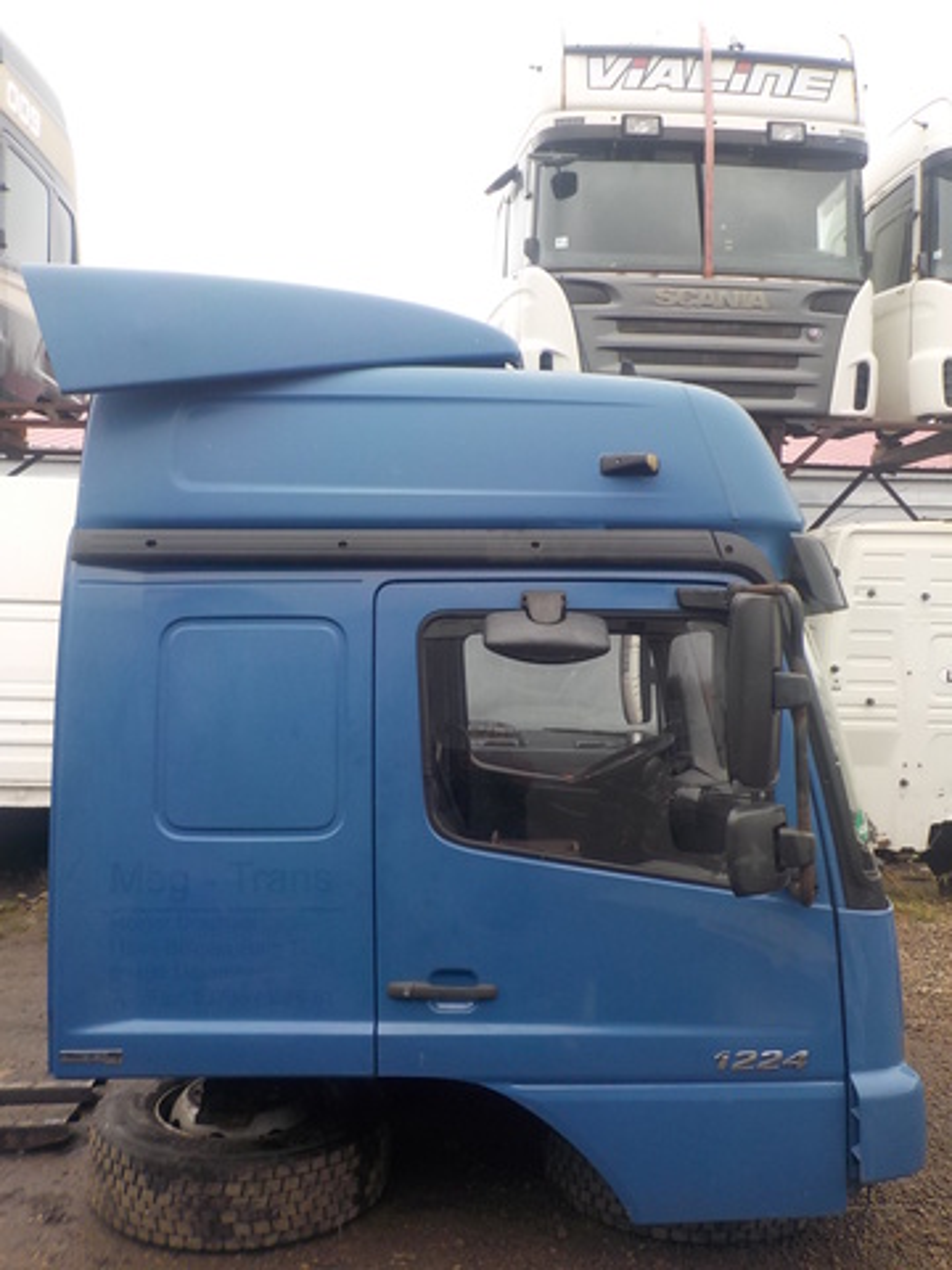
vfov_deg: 60.0
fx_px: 1100
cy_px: 635
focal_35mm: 30
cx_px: 476
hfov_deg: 46.8
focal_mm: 4.1
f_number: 3.3
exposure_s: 1/40
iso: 125
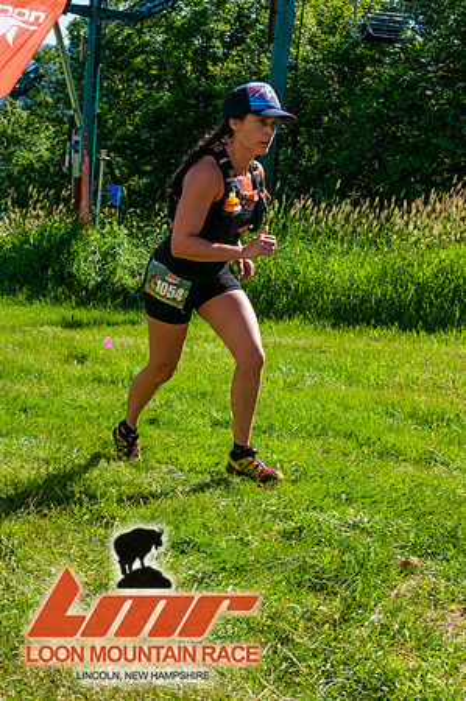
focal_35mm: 51
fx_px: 992
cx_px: 233
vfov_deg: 38.9
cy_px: 350
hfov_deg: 26.4
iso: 200
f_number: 8
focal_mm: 34
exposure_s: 1/250
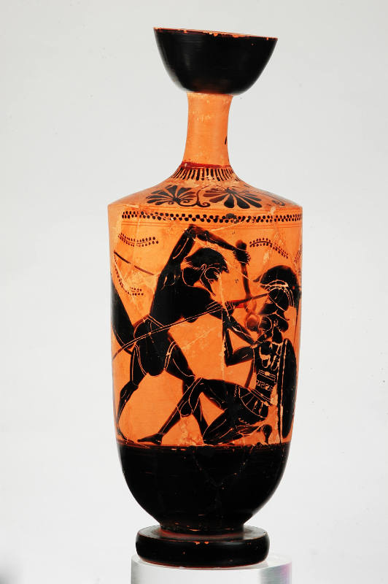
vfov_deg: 13.1
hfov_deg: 8.7
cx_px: 194
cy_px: 292
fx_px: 2550
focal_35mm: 158
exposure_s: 1/125
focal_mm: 105
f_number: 14
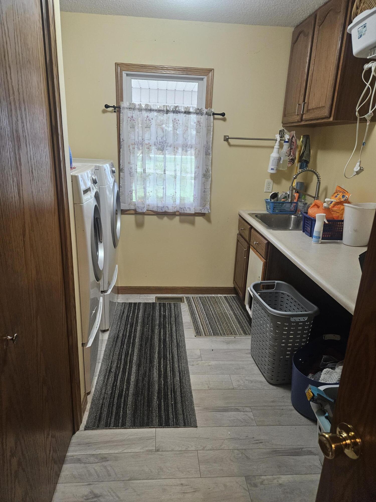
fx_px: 333
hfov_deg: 58.9
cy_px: 251
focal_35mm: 23
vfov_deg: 73.9
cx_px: 188
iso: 500
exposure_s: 1/120
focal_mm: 5.4
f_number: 1.8
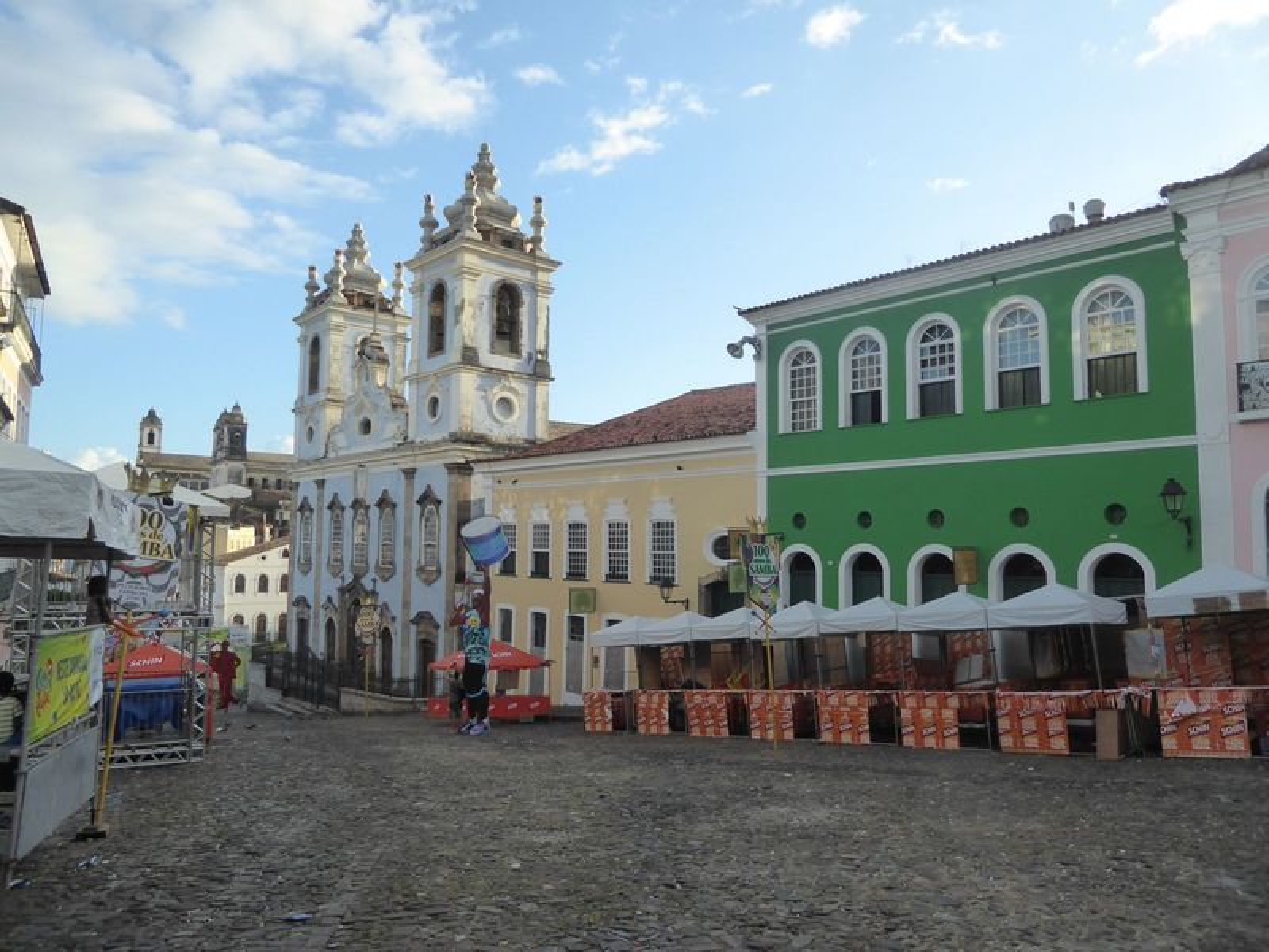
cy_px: 476
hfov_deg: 69.4
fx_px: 916
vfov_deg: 54.9
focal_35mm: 25
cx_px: 634
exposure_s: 1/400
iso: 160
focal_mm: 4.3
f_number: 3.3
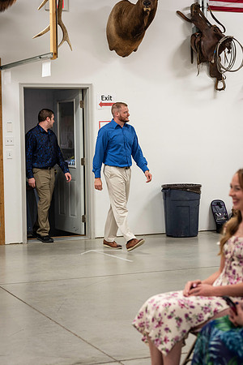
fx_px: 861
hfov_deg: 16.1
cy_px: 182
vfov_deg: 23.9
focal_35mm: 85
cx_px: 122
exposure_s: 1/160
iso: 640
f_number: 3.5
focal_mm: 85
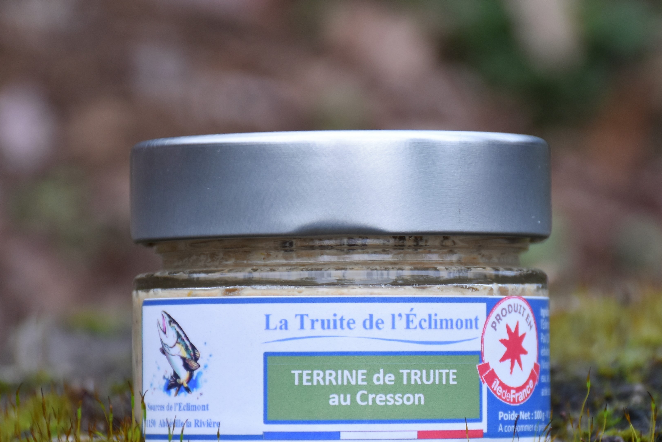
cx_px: 454
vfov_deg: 6.9
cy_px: 292
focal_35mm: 199
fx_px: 3659
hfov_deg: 10.3
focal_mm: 90
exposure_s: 1/60
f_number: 5.3
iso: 450
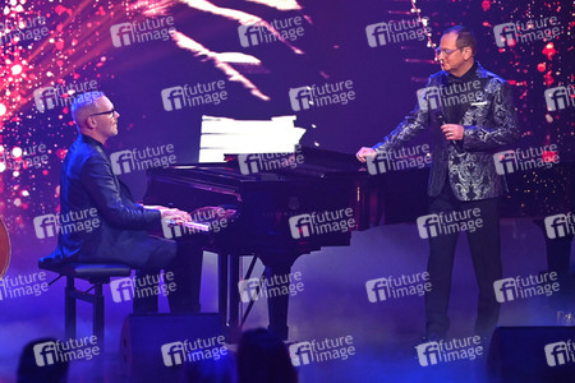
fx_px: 2635
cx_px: 288
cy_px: 192
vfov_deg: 8.3
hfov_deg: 12.5
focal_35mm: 165
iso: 2000
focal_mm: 165
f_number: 2.8
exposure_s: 1/500
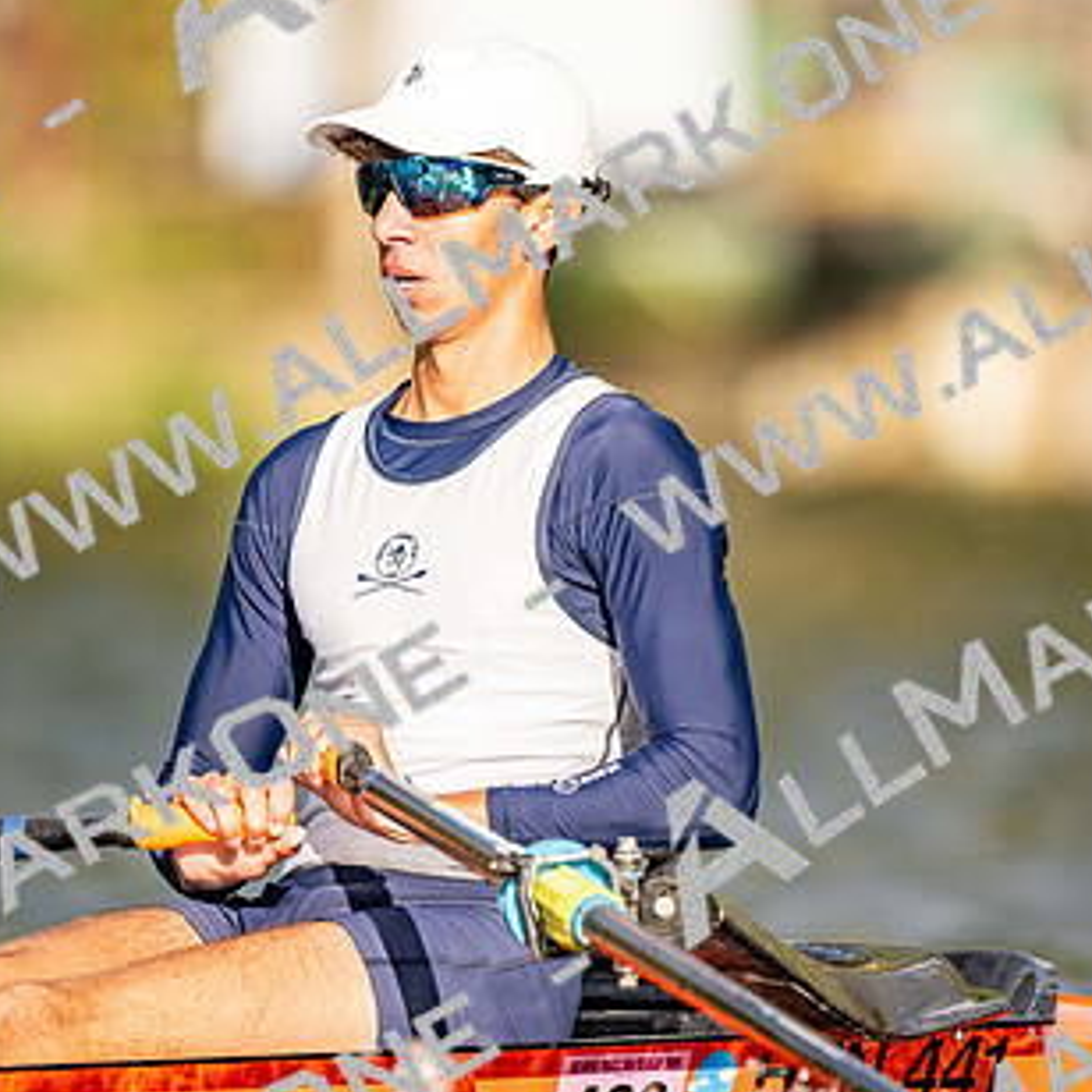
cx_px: 362
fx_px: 34298
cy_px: 613
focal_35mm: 961
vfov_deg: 1.8
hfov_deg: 1.8
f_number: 4
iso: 200
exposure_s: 1/2500
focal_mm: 600
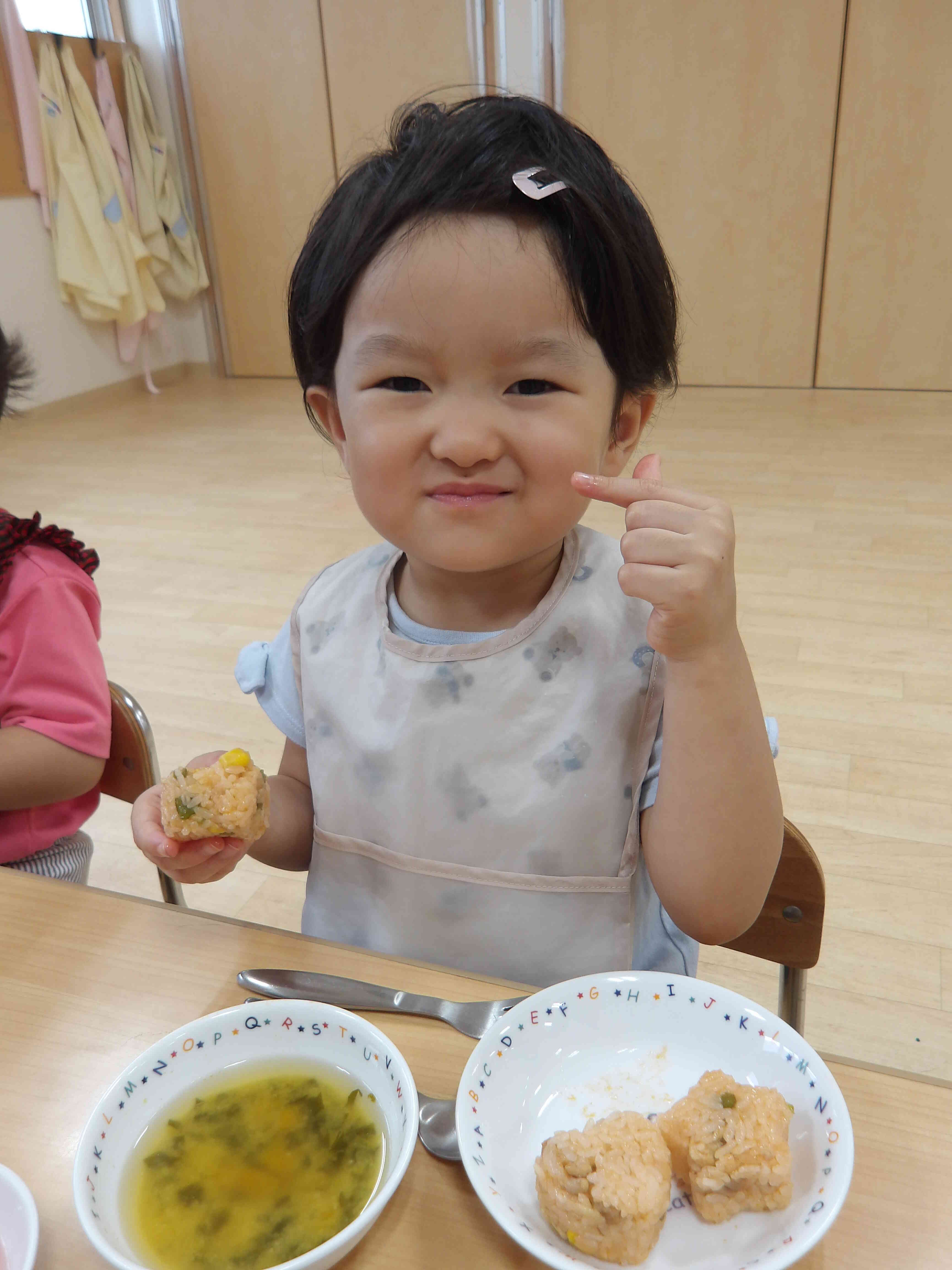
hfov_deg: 51.4
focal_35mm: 27
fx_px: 990
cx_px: 476
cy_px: 635
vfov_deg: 65.3
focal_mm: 4.9
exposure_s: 1/59
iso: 100
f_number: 3
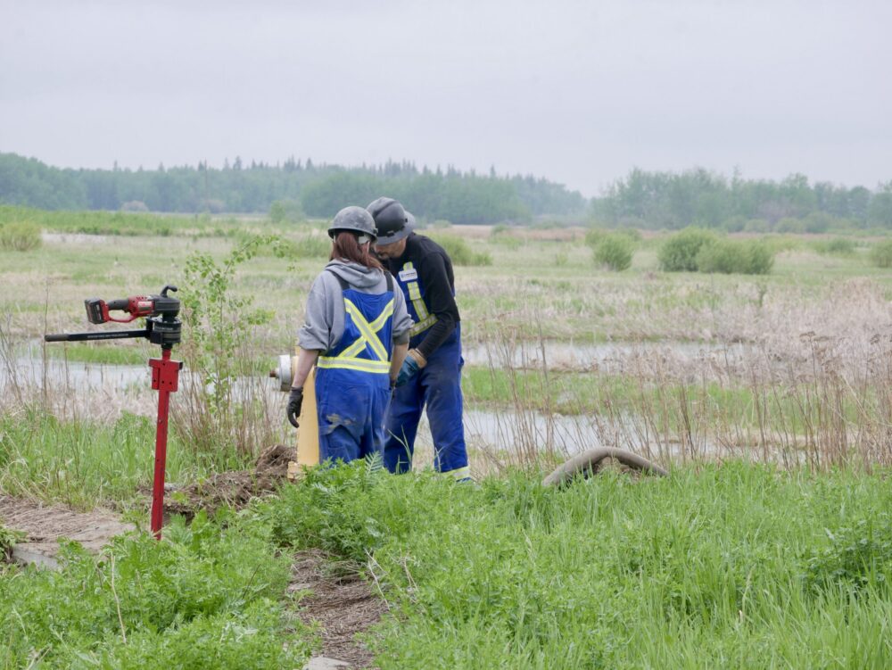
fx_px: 3867
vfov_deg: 9.9
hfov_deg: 13.2
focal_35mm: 150
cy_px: 335
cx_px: 446
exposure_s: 1/160
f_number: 7.1
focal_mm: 75
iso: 200
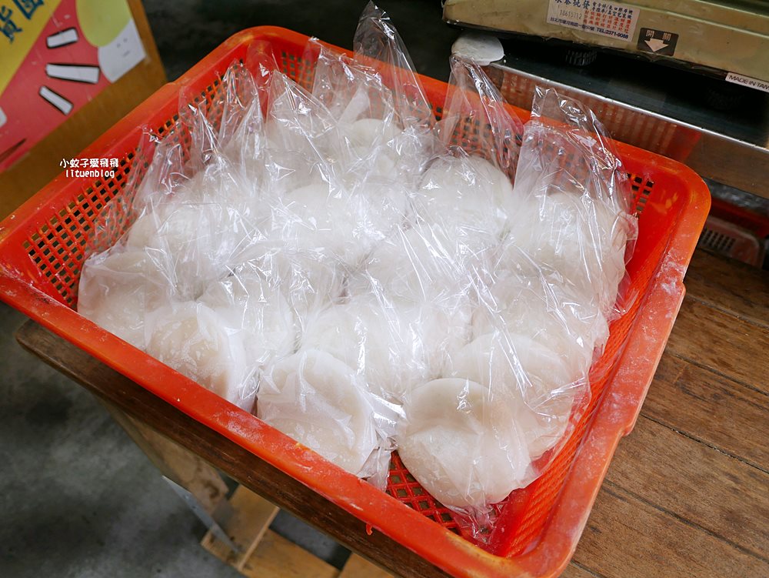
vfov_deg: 49.8
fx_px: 622
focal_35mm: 28
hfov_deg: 63.4
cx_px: 384
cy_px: 289
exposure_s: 1/400
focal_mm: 14
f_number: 2.5
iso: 200
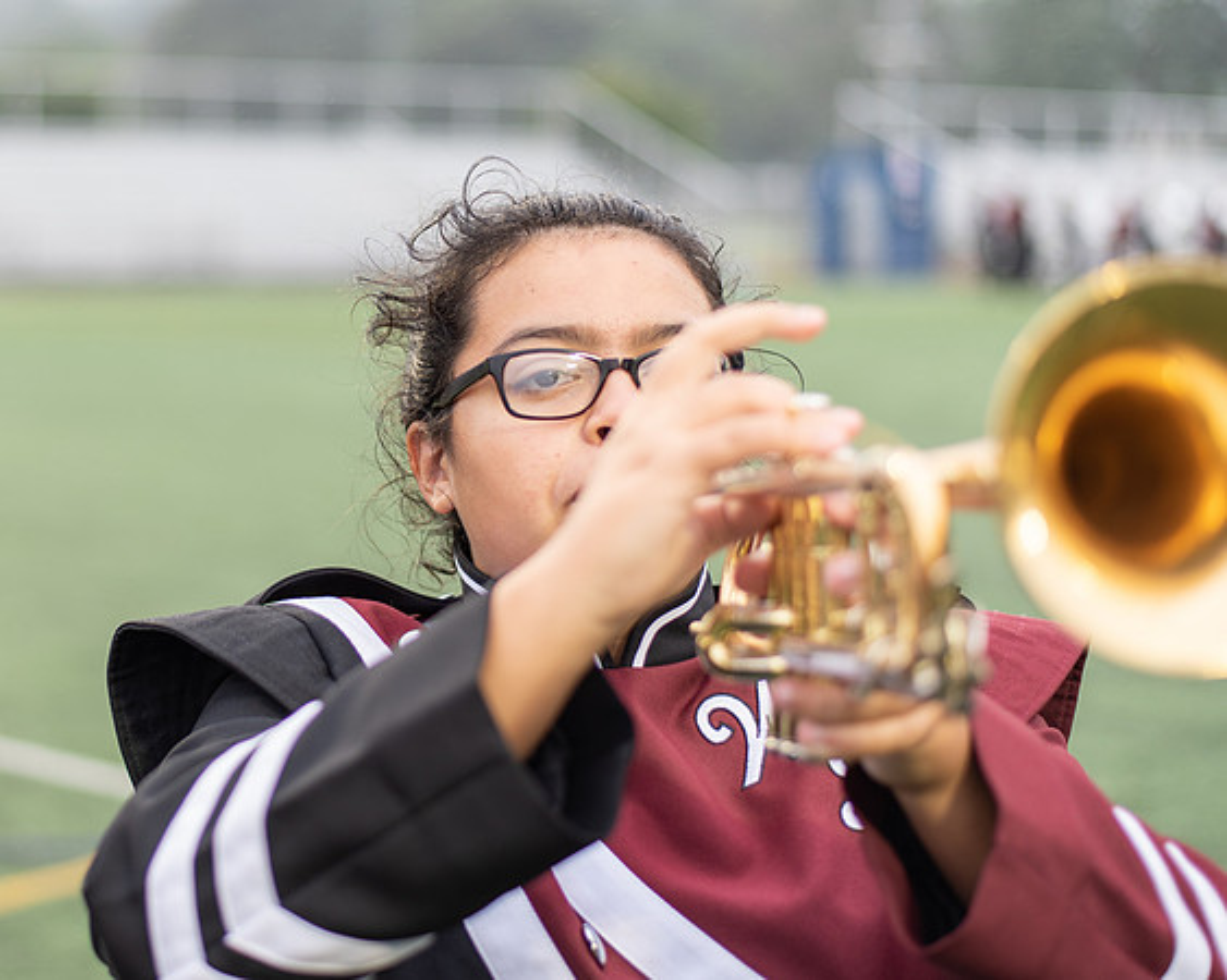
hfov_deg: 26.5
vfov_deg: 21.5
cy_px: 386
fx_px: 2574
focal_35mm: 71
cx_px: 307
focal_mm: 50
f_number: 1.8
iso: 100
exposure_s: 1/160
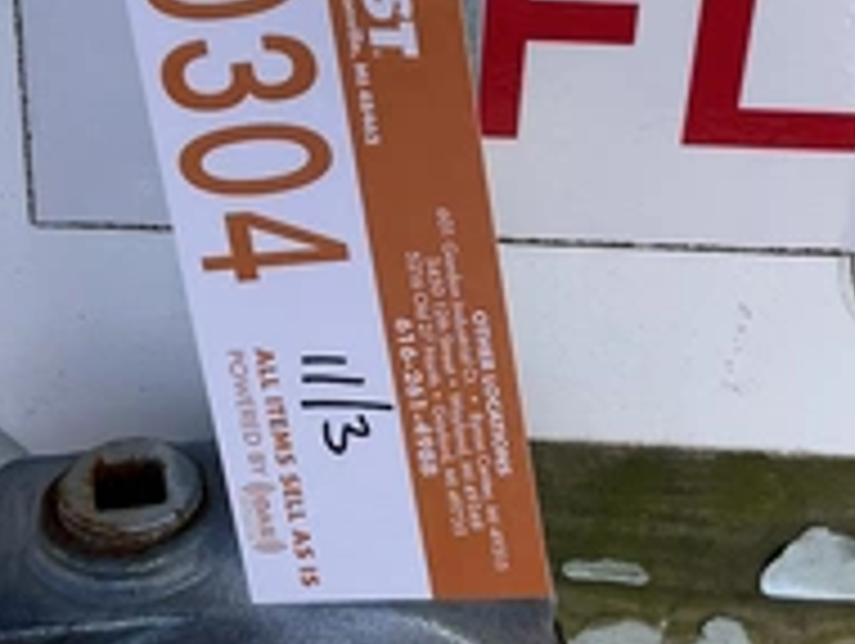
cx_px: 428
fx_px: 1509
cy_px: 153
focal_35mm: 61
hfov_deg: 31.6
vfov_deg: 23.8
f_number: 1.8
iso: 25
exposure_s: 1/739
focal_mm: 3
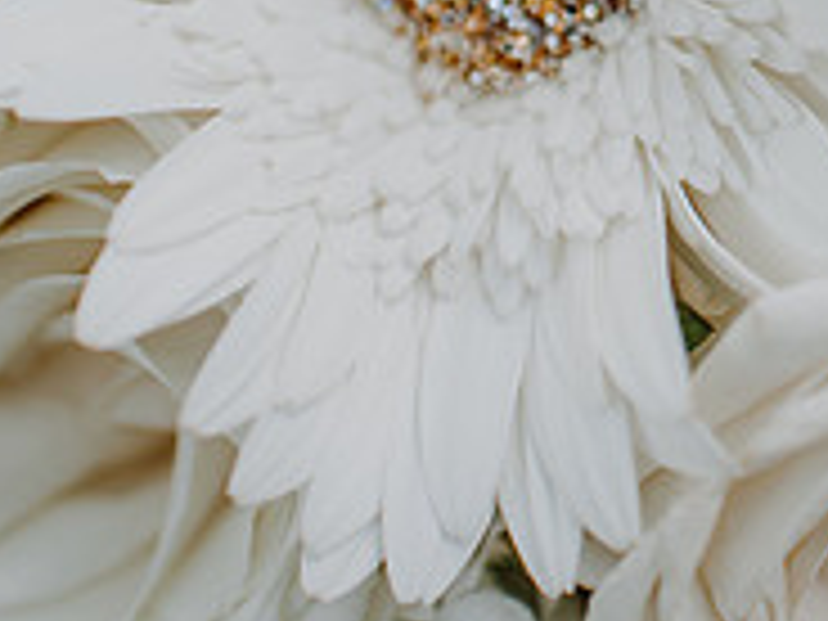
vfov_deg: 13.6
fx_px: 2535
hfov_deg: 17.9
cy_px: -110
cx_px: 900
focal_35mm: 106
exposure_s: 1/1000
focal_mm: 35
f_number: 2.5
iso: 100
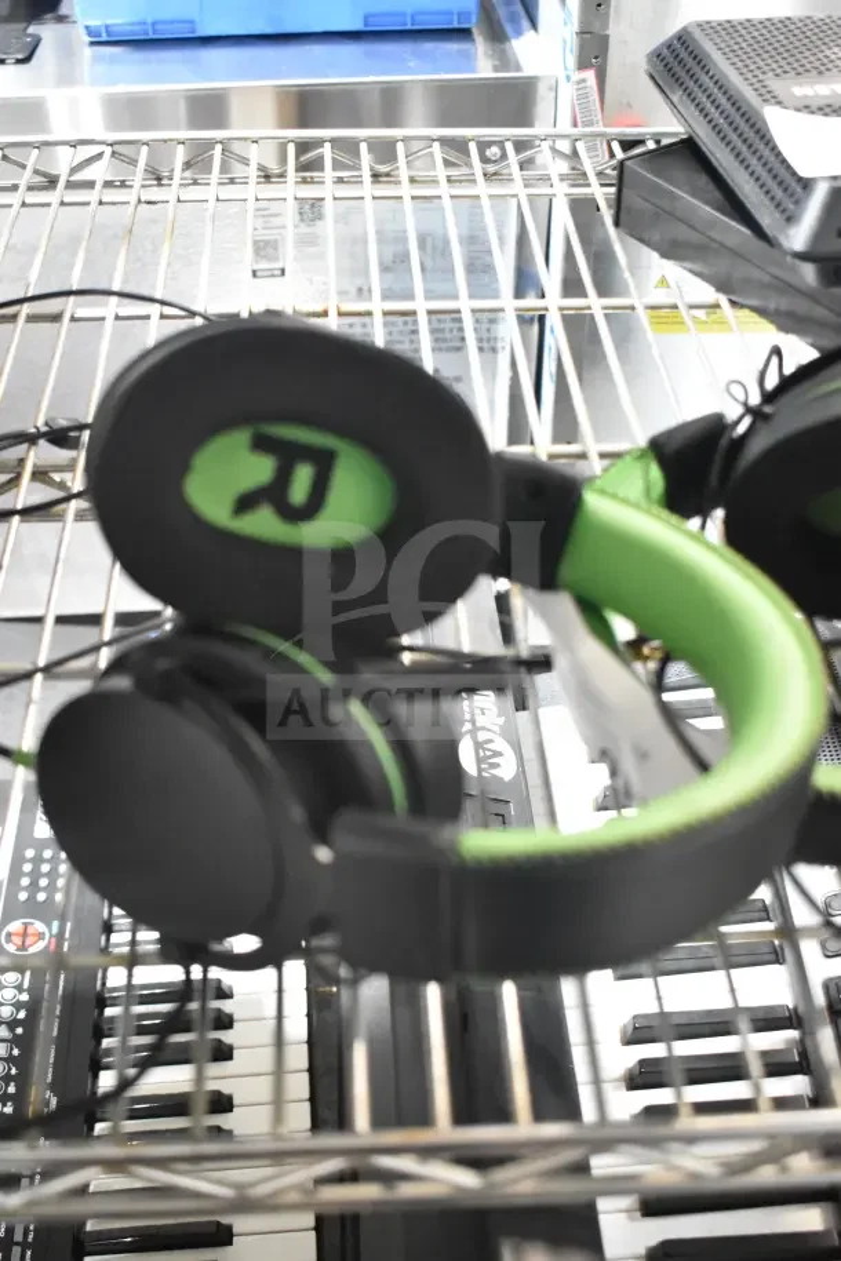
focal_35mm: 40
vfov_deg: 47.9
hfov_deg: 33.0
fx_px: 1419
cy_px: 630
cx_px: 420
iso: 6400
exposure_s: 1/60
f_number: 4
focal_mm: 27
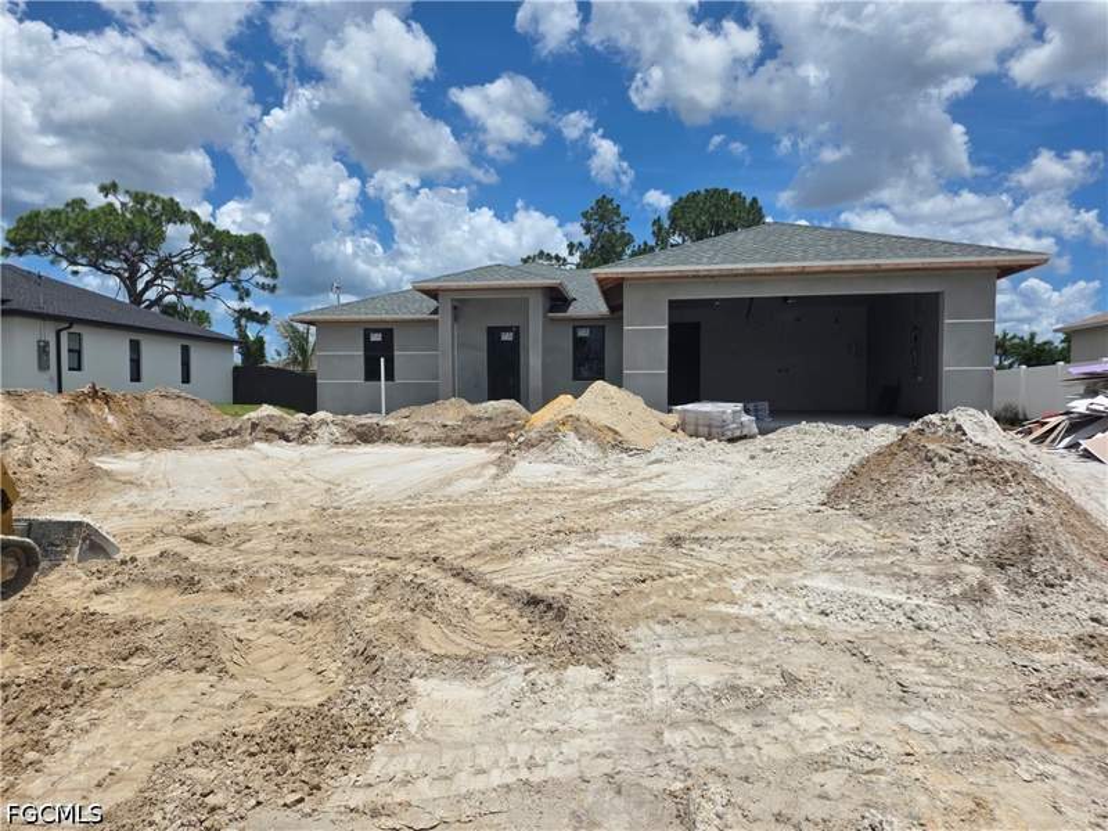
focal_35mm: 23
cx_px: 554
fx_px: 736
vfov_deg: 58.9
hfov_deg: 73.9
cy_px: 416
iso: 50
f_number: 1.7
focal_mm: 6.25
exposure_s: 1/7944
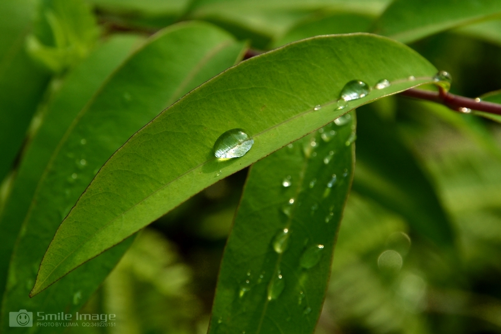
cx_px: 250
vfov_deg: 10.7
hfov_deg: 16.1
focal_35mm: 128
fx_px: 1774
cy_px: 167
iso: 100
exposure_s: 1/500
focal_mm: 85
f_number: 8
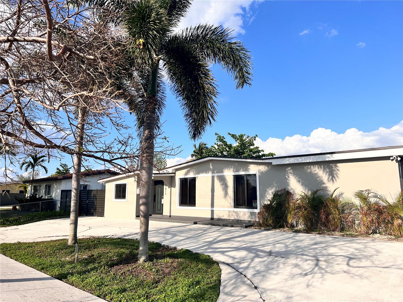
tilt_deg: +9.7
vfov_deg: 53.1
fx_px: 303
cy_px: 151
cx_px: 202
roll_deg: -0.4
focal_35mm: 26
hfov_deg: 67.3
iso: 50
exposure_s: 1/5076
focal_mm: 5.7
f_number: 1.5
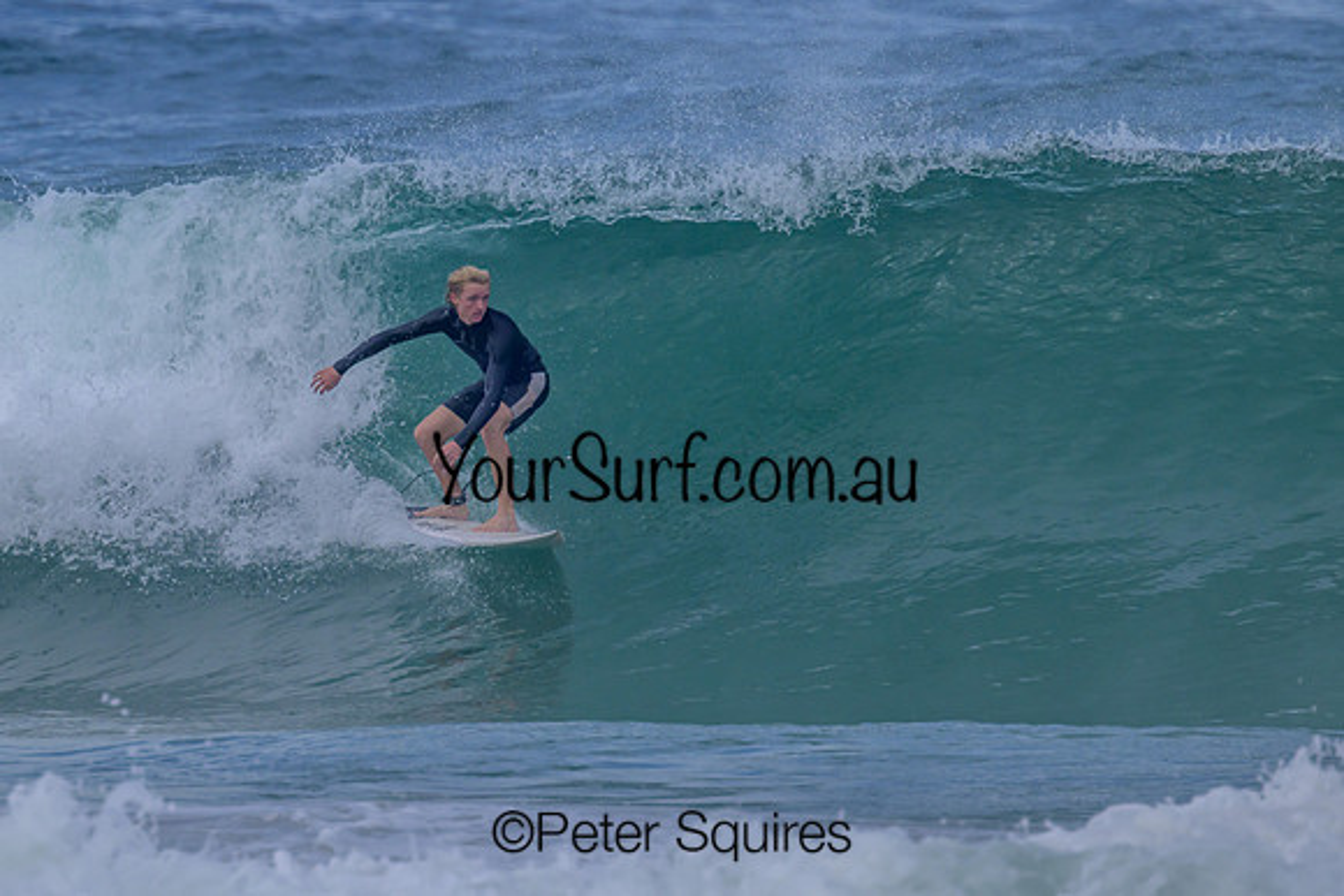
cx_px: 489
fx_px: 40203
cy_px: 387
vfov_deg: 1.3
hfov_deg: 1.9
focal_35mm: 1077
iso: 720
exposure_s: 1/2000
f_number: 11
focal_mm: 800
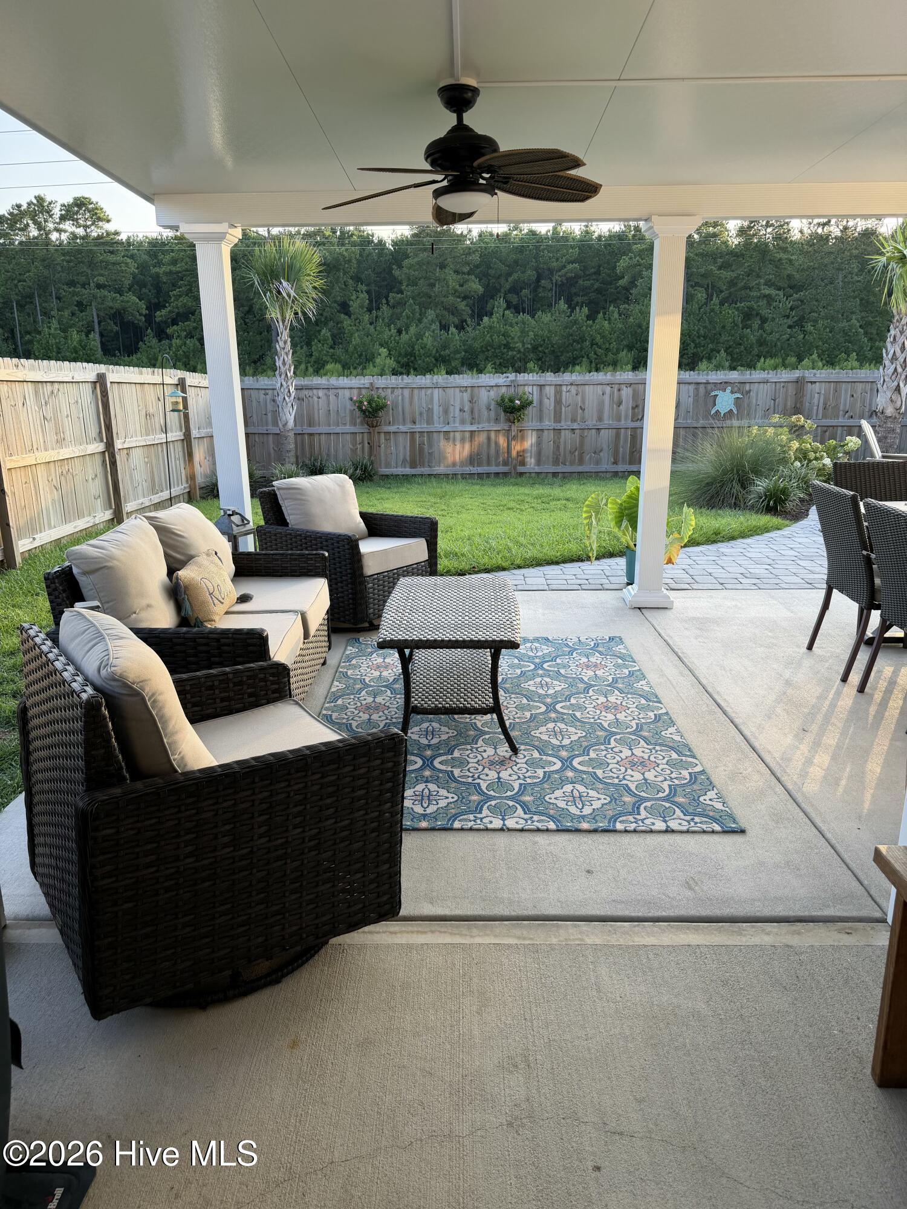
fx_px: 838
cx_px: 454
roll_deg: -0.4
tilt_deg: -15.4
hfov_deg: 56.8
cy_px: 604
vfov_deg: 71.6
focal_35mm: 24
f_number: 1.78
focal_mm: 6.76
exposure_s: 1/319
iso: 80
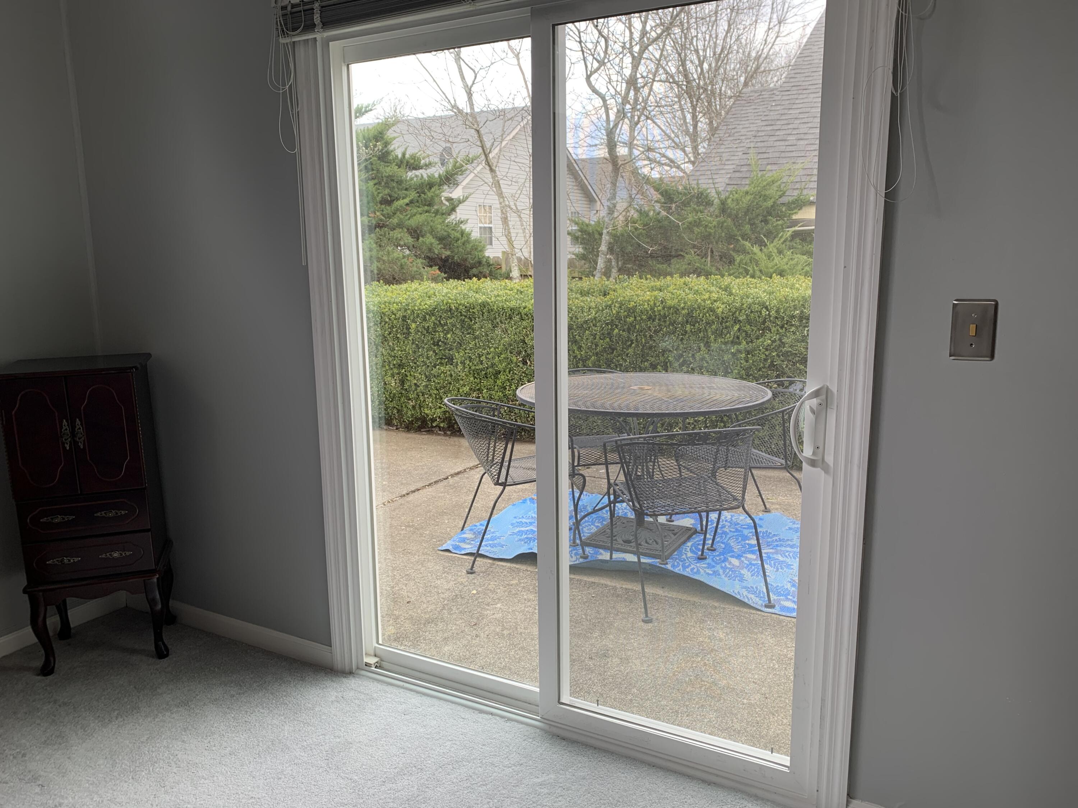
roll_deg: +1.8
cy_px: 404
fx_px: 810
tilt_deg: -9.8
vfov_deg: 53.1
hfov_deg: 67.3
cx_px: 539
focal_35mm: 26
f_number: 1.8
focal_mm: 4.25
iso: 32
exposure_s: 1/121
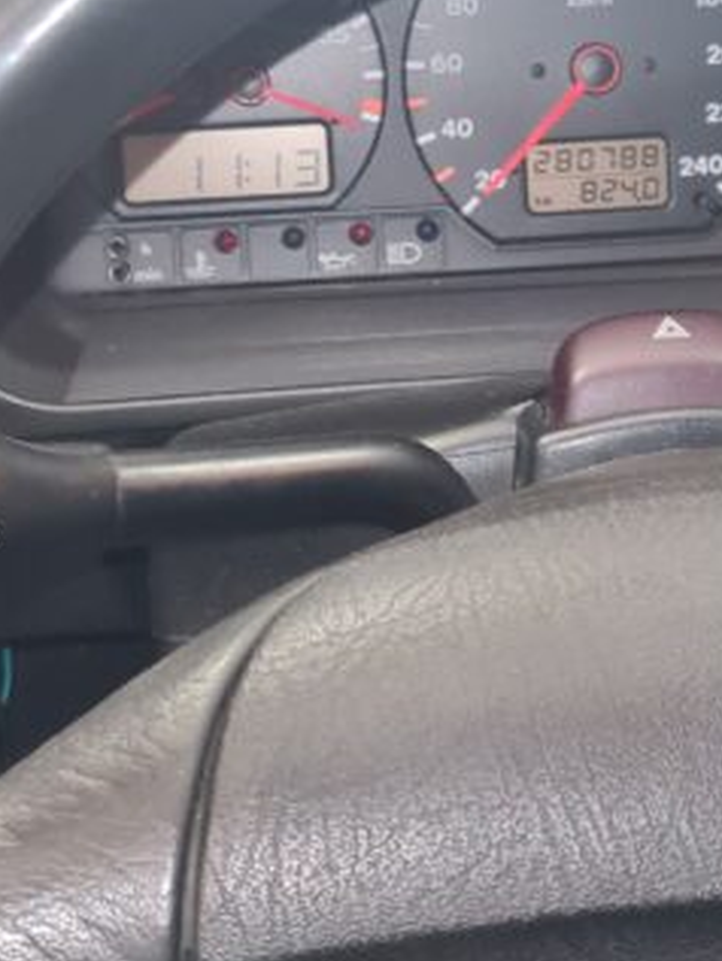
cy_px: 455
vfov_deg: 23.3
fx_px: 2334
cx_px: 516
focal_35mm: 84
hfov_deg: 17.5
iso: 198
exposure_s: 1/9
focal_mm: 5.4
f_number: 1.8
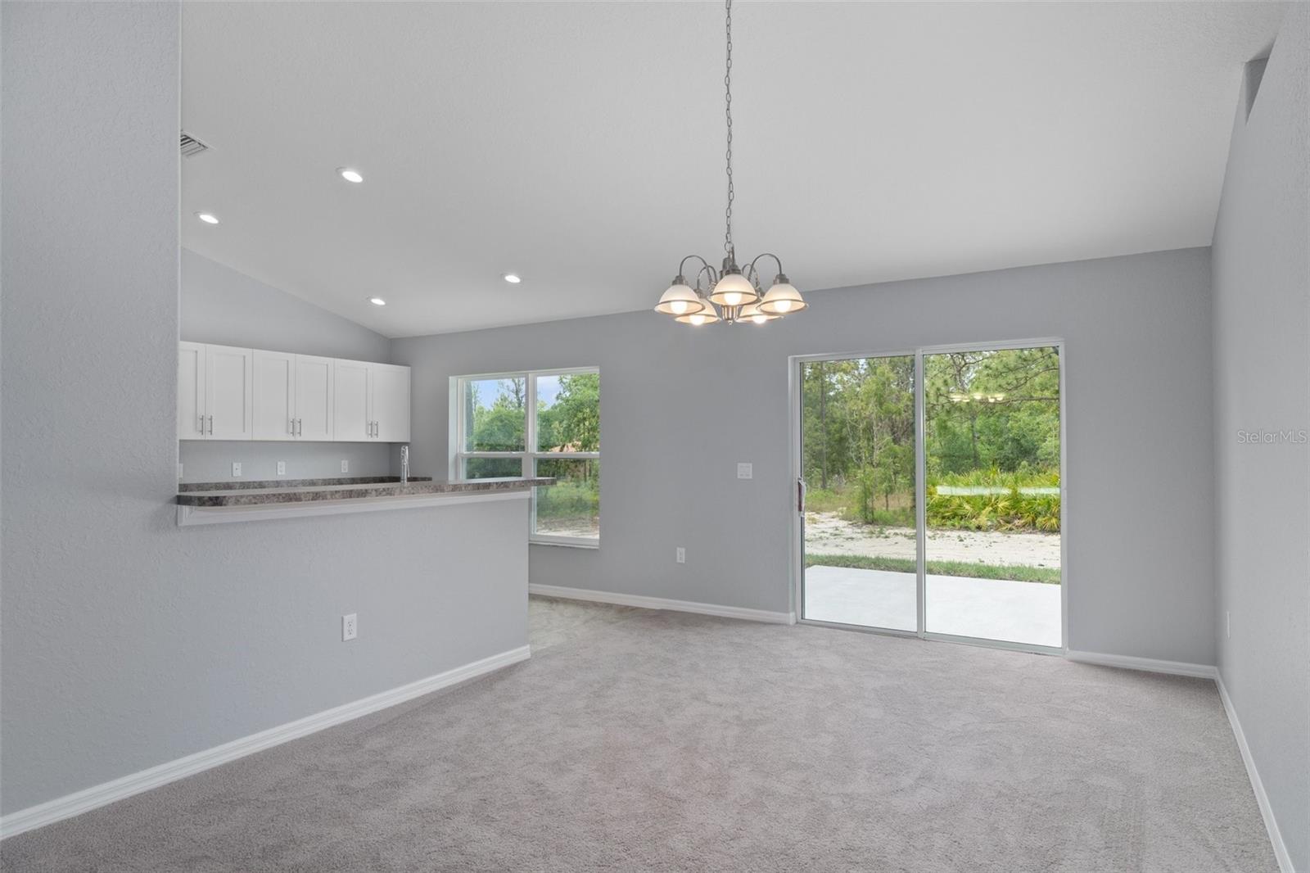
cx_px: 655
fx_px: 764
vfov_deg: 59.5
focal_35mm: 21
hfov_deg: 81.2
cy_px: 436
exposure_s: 1/2
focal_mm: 14
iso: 320
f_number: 8
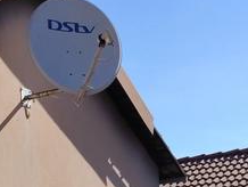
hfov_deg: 21.8
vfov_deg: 15.5
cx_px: 31
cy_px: 280
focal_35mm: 88
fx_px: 631
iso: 101
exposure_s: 1/1263
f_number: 1.75
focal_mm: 5.25
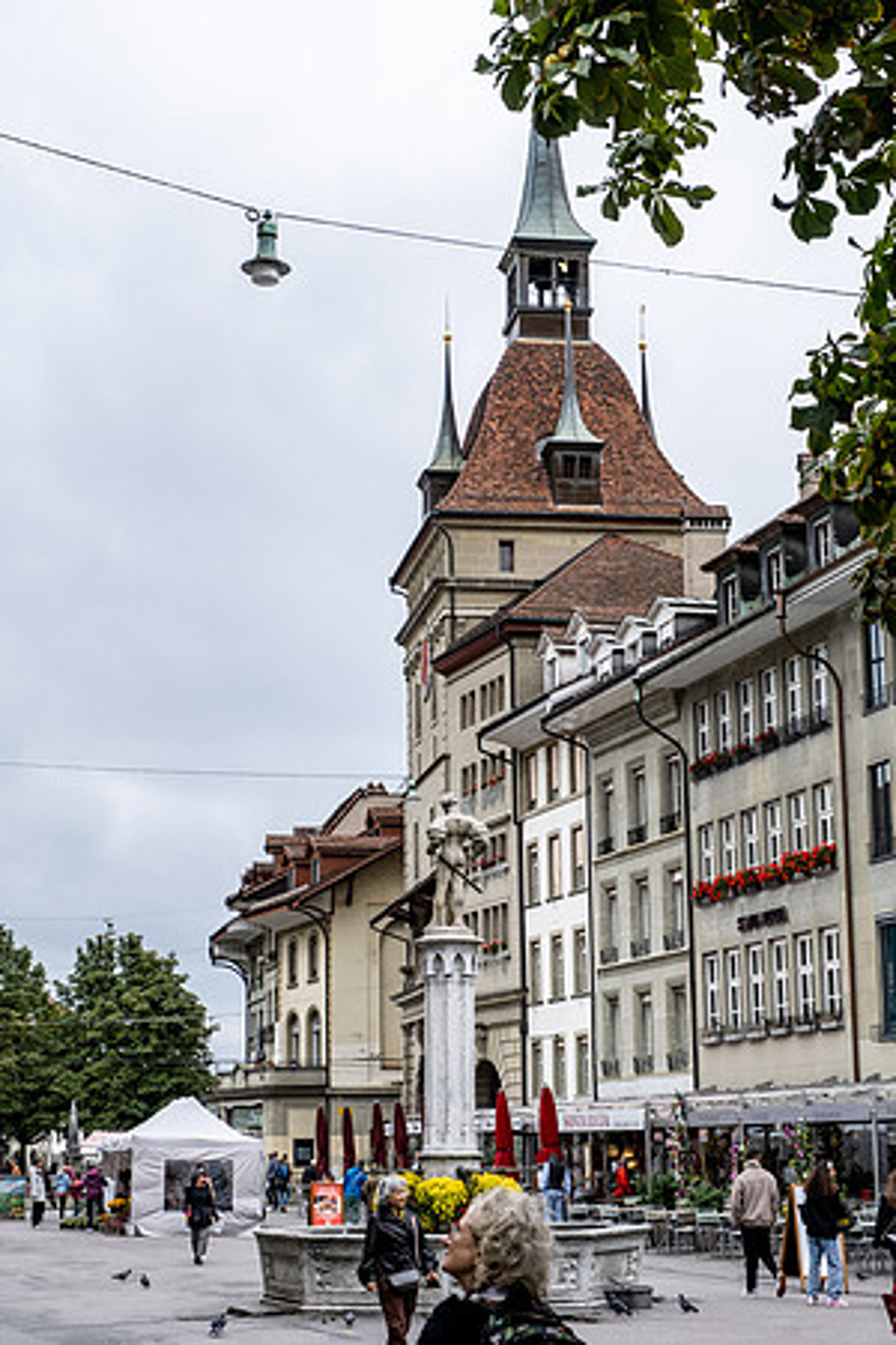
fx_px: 2314
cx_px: 448
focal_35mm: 62
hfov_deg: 21.9
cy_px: 672
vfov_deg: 32.4
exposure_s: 1/350
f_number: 5
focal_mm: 41.4
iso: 320
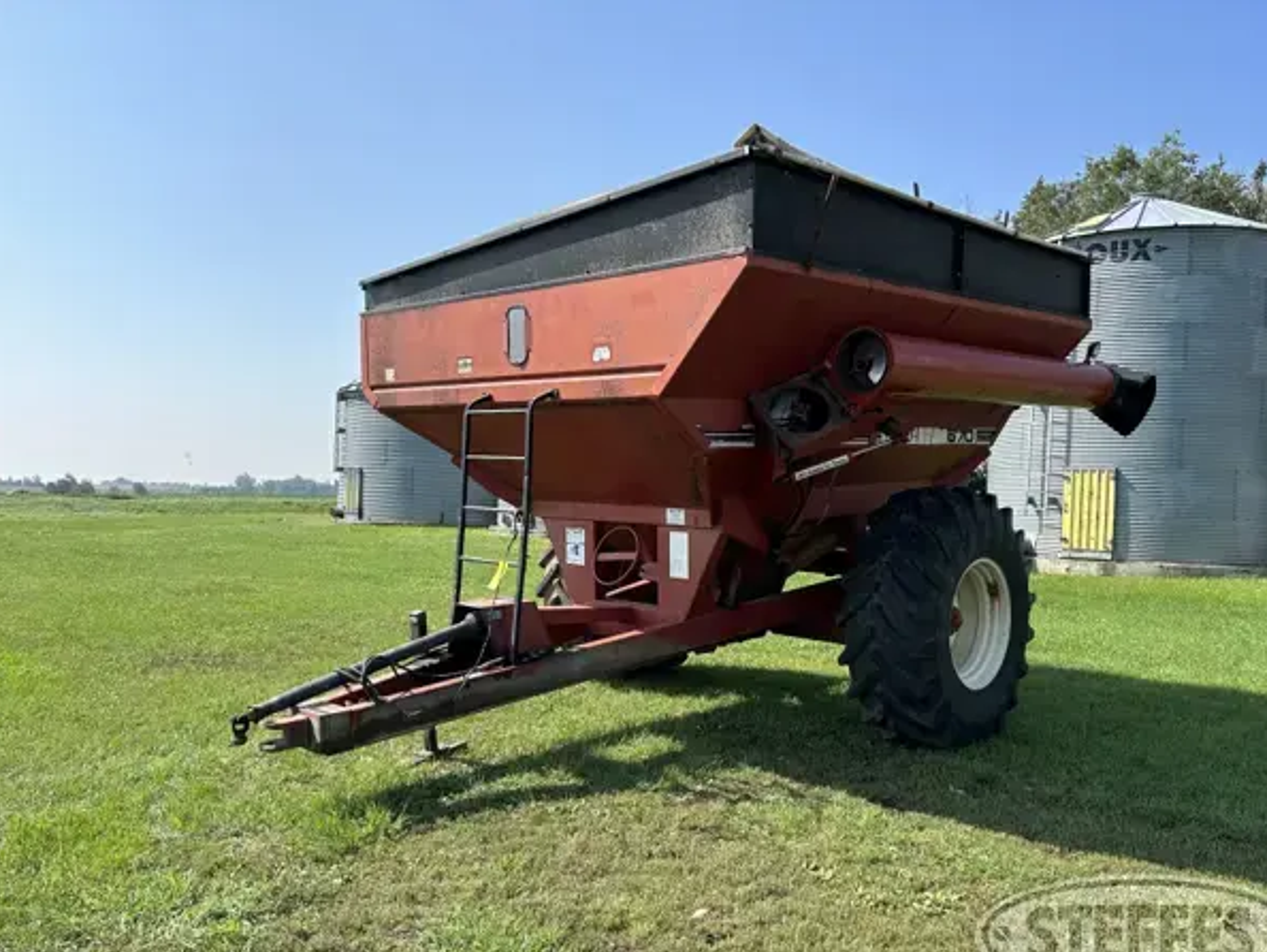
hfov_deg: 63.4
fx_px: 1025
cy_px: 508
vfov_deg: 49.7
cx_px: 670
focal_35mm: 28
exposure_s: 1/2841
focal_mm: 5.7
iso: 50
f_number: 1.5
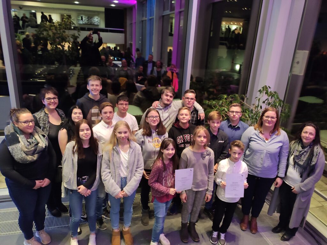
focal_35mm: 26
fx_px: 246
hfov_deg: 67.3
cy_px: 122
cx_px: 164
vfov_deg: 53.1
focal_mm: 4.77
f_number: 1.75
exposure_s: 1/20
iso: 1532
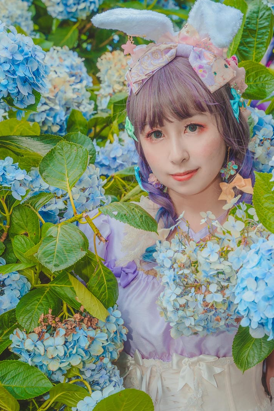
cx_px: 172
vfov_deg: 24.2
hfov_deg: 16.2
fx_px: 959
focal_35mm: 84
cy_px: 195
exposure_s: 1/200
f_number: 5.6
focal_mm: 50
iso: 250
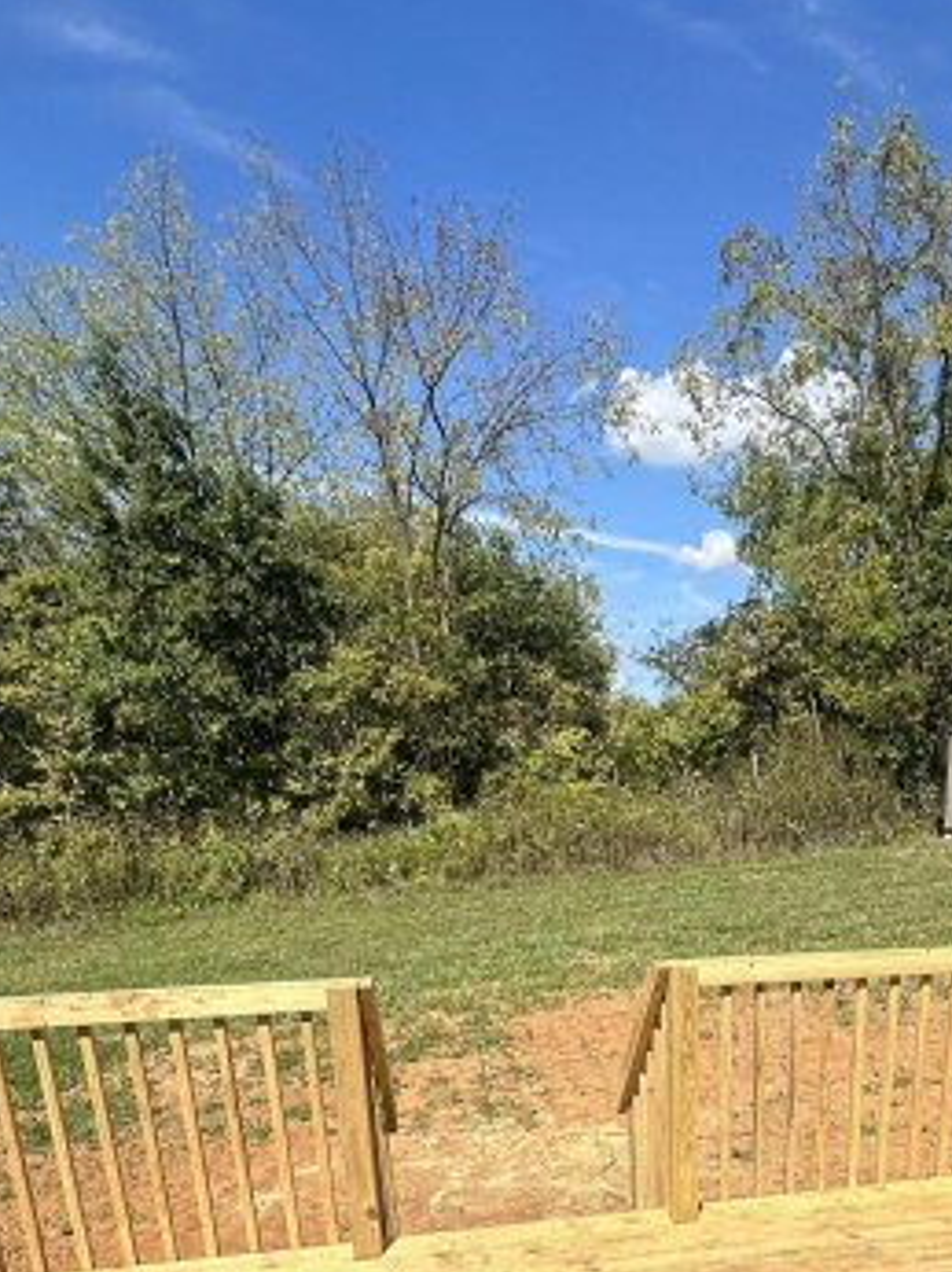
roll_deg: -0.5
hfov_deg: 49.7
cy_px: 1086
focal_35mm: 27
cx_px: 684
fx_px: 991
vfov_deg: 58.2
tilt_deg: -18.3
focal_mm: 2.22
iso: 40
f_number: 2.2
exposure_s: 1/2020
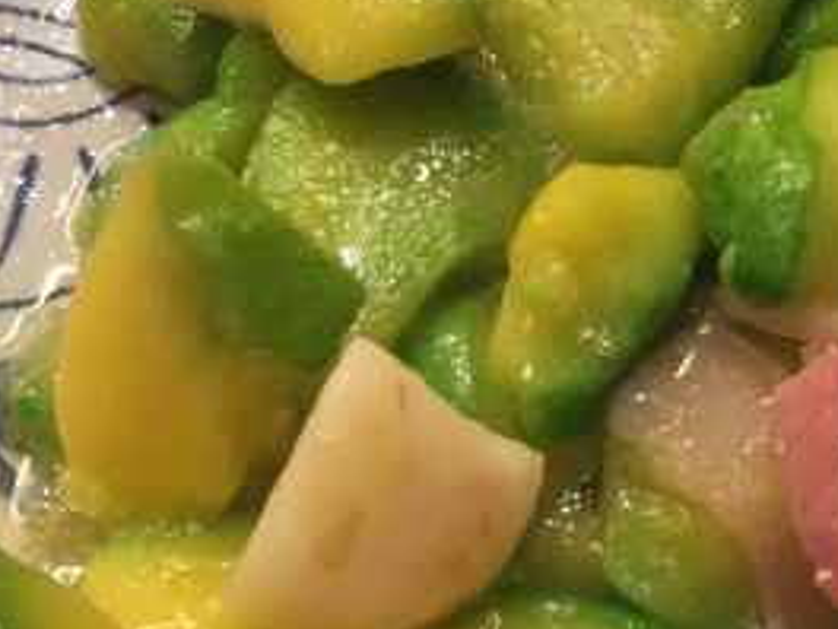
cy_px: 456
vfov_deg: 19.0
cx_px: 673
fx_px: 1864
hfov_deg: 24.9
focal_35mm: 77
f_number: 2.2
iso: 250
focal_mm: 4.15
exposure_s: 1/25
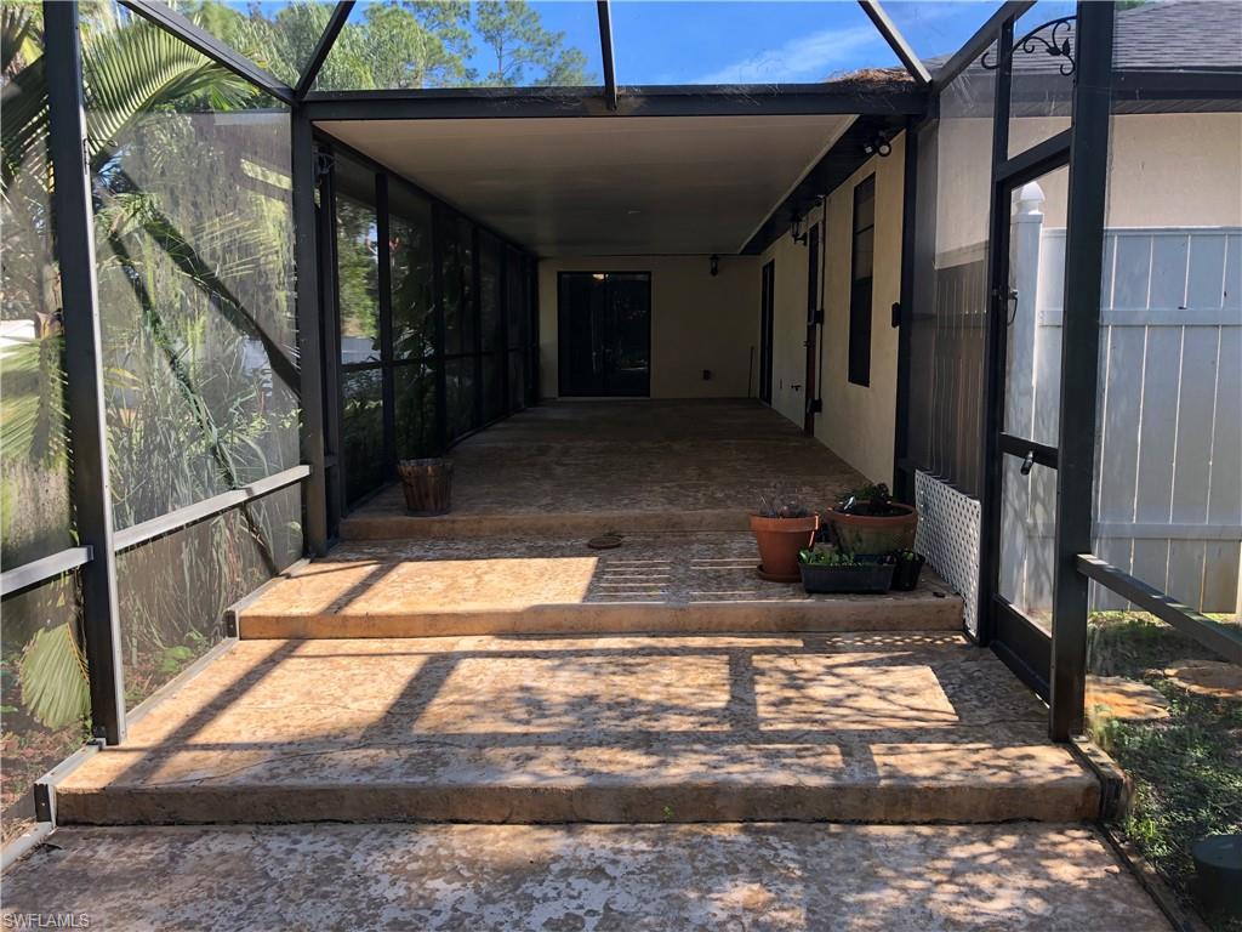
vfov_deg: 49.7
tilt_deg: -6.2
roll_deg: +0.2
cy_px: 466
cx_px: 621
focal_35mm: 28
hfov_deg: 63.4
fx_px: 1005
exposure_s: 1/169
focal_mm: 3.99
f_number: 1.8
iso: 20
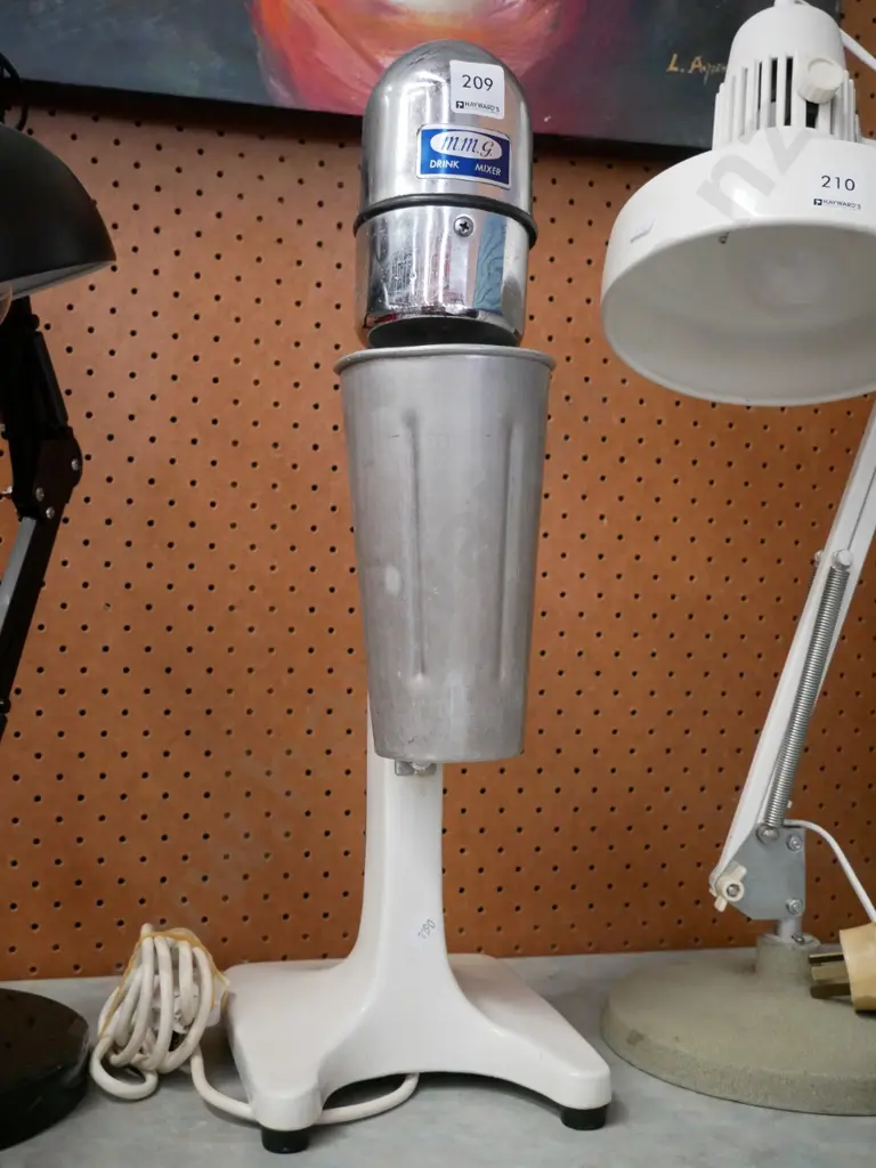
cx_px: 438
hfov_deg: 39.7
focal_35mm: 36
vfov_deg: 51.4
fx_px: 1215
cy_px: 584
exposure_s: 1/60
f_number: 3.9
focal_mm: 18
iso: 3200
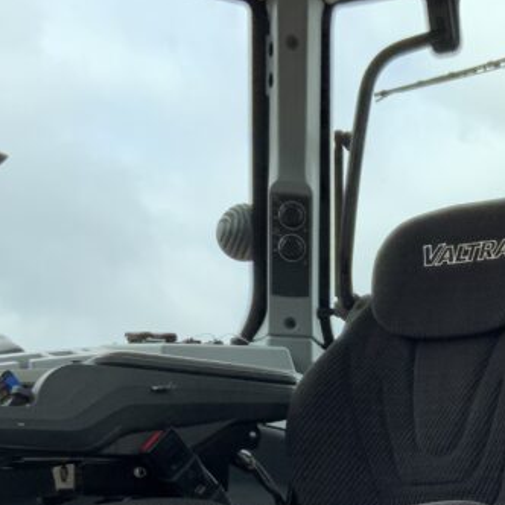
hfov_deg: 20.9
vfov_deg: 21.2
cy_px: 503
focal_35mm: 79
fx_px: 1304
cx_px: 548
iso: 16
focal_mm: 3
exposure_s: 1/327
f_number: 1.8
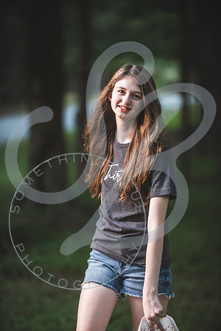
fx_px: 1427
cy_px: 166
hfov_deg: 8.9
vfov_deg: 13.2
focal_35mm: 155
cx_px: 110
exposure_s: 1/320
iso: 1600
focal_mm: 155
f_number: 2.8
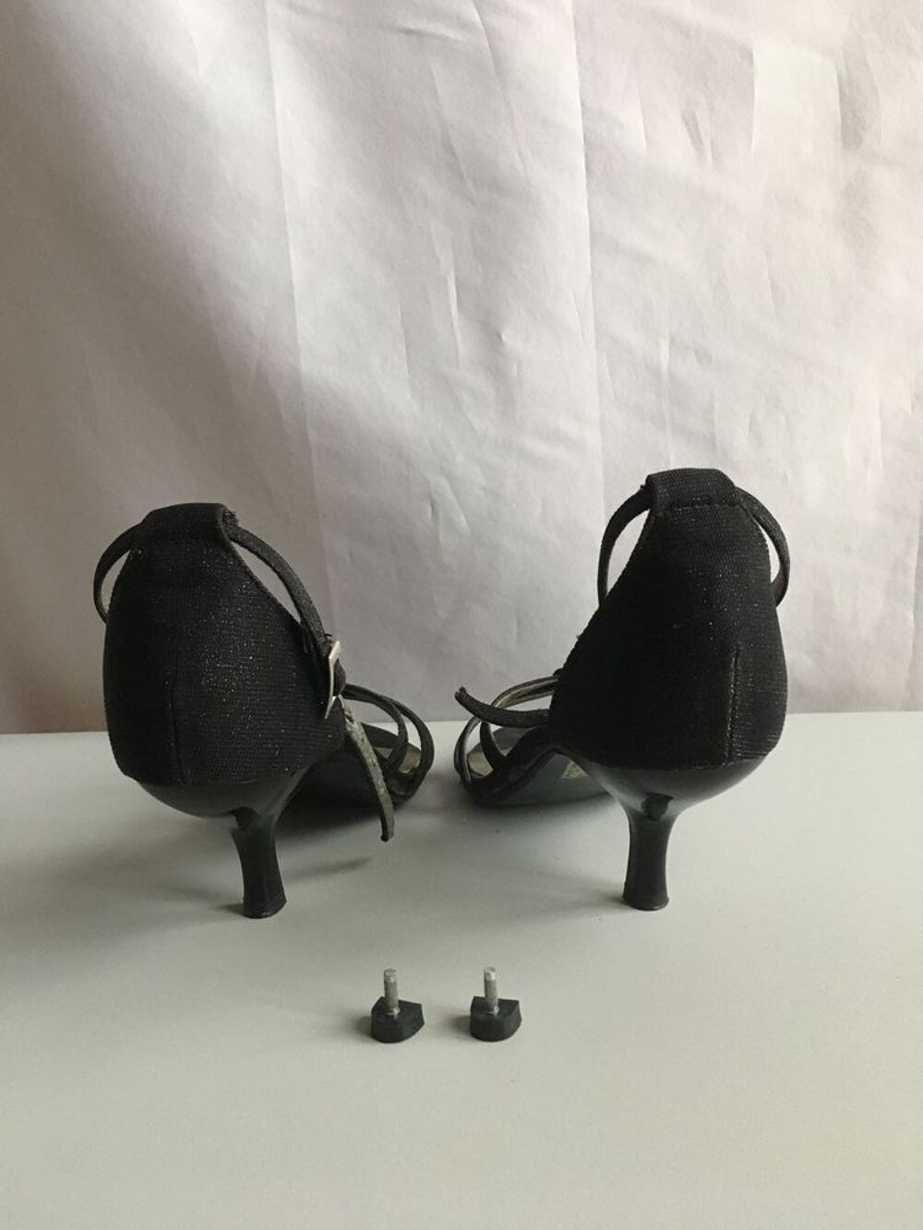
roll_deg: +3.0
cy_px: 615
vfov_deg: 61.7
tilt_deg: -12.5
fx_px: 1031
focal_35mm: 29
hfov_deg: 48.2
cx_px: 462
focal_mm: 4.15
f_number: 2.2
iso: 250
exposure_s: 1/33
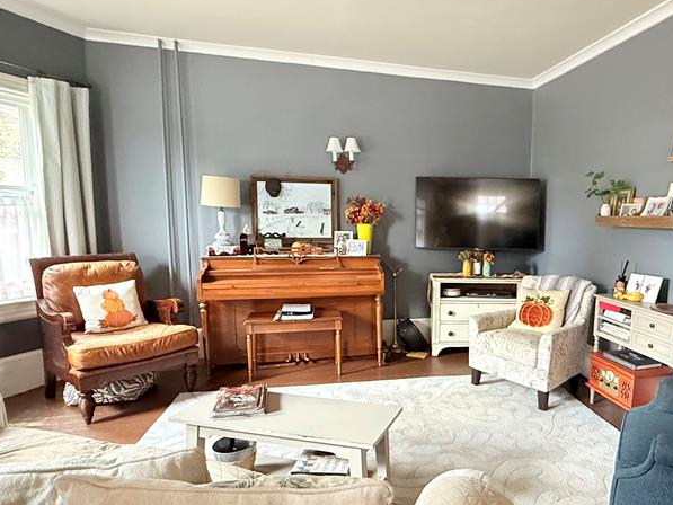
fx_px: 467
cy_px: 272
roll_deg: -1.7
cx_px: 451
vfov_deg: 56.8
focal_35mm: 24
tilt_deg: -6.5
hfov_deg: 69.5
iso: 800
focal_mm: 2.22
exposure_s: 1/60
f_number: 2.2
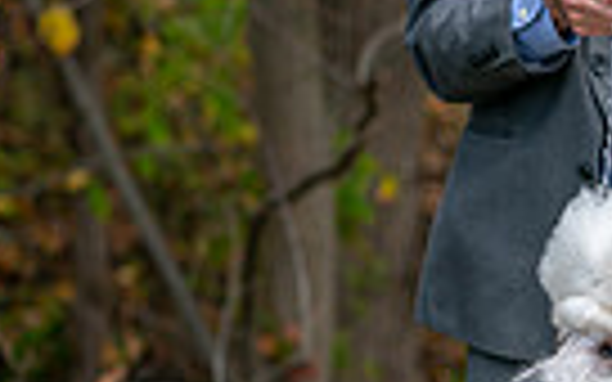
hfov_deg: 7.8
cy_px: 265
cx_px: 608
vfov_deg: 4.9
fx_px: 4487
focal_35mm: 269
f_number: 2.8
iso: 160
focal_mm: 80
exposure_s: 1/800
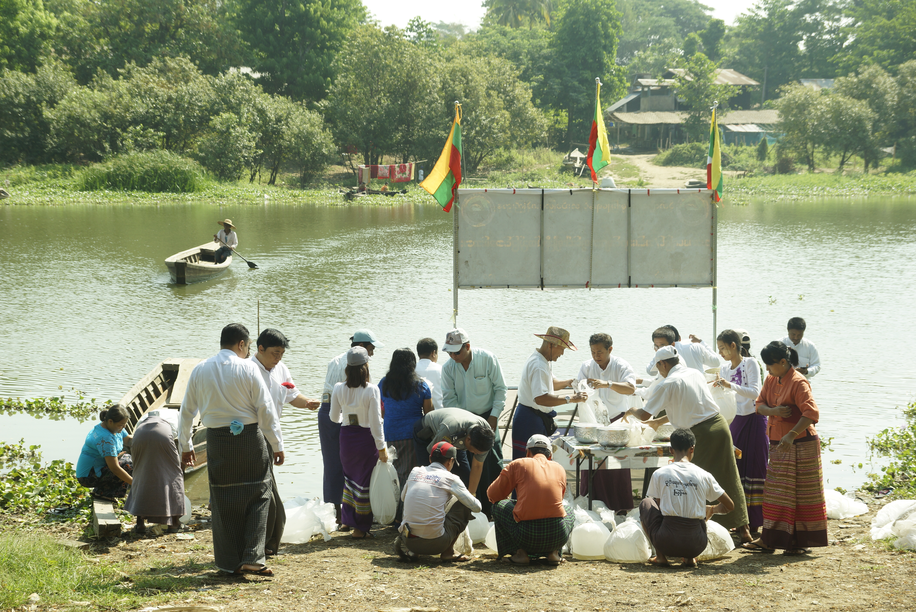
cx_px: 458
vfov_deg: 22.7
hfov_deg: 33.4
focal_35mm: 60
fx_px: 1527
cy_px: 306
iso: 100
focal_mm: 40
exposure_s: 1/250
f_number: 6.3
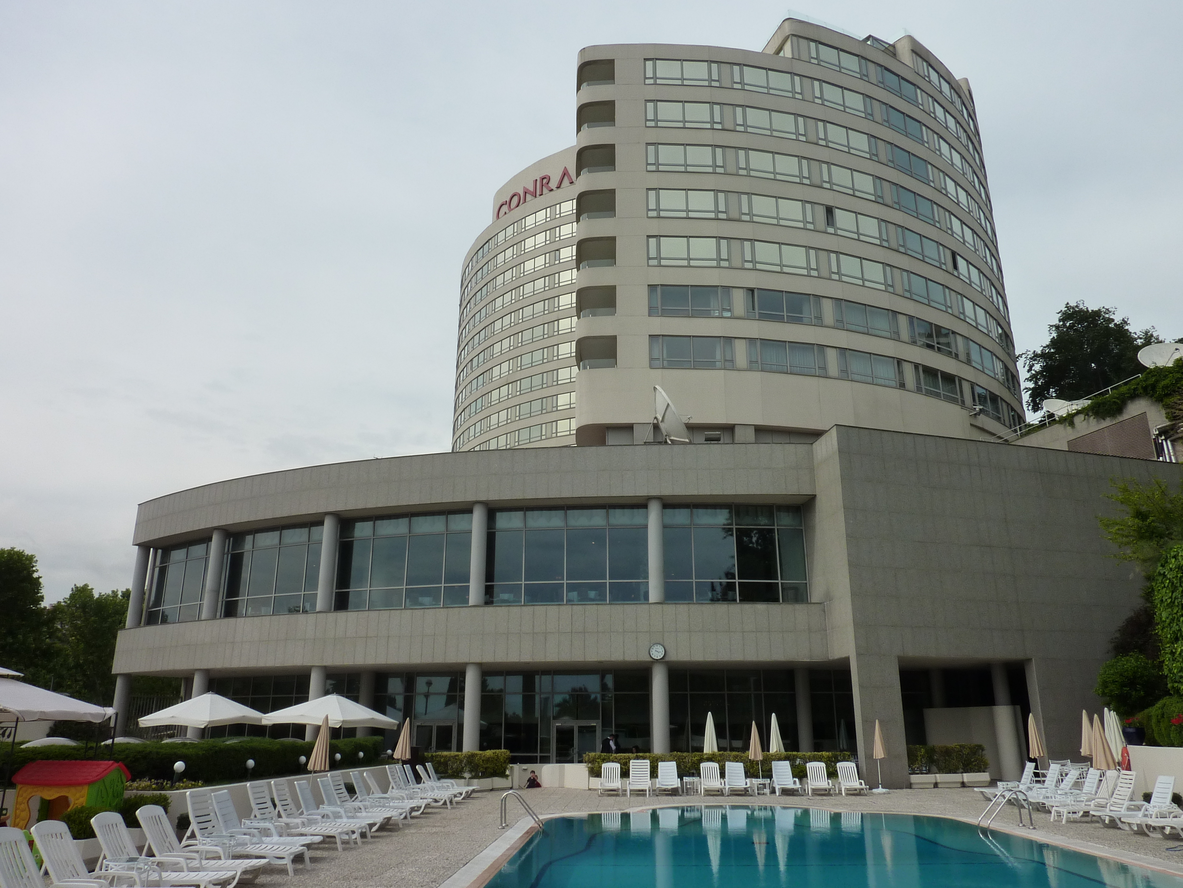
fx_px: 854
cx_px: 592
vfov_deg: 54.9
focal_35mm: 25
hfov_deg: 69.4
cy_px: 444
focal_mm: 4.1
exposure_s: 1/500
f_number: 5.6
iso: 125
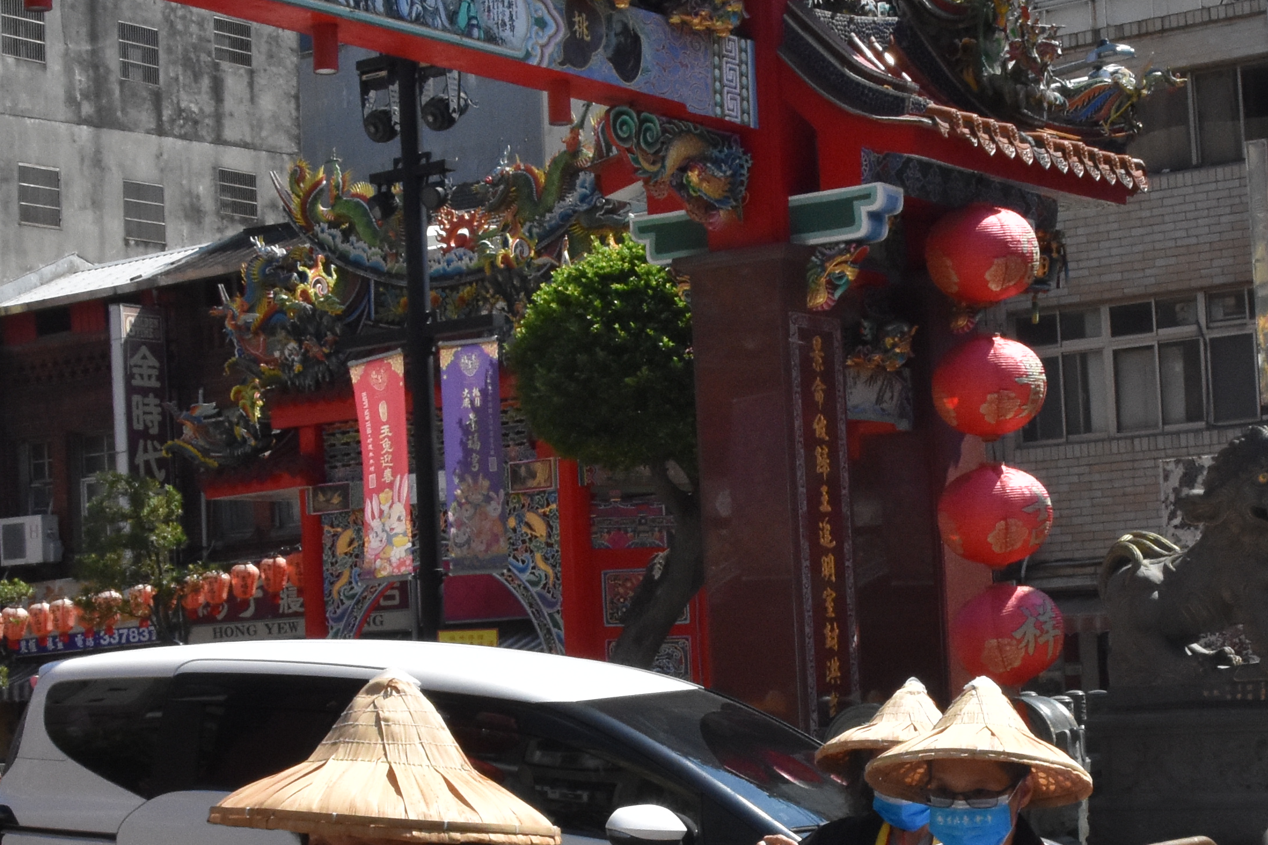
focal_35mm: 74
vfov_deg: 18.3
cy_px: 593
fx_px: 2606
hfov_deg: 27.3
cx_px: 788
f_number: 16
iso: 1600
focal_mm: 18
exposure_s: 1/1000
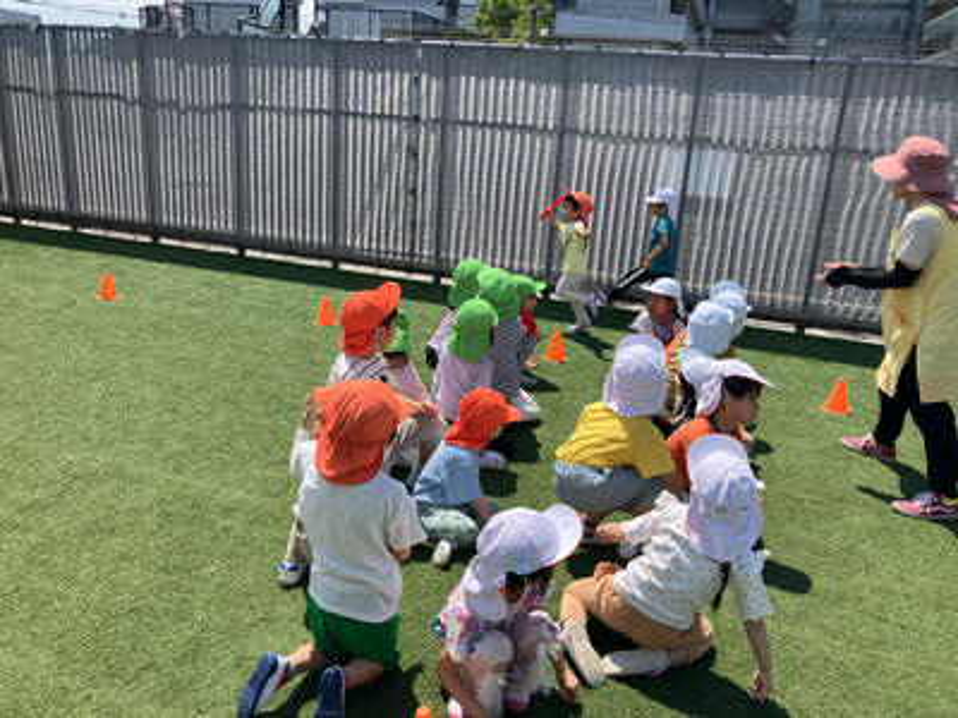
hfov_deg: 63.4
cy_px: 359
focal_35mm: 28
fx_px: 775
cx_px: 479
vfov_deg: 49.7
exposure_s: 1/1621
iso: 32
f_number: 1.8
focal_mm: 3.99
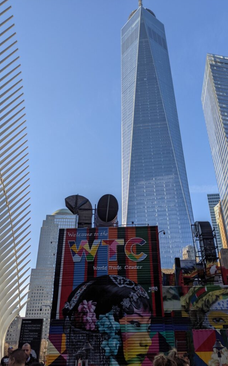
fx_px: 288
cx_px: 120
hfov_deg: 43.1
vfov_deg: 64.6
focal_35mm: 29
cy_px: 182
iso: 51
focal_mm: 4.44
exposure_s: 1/1466
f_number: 1.8
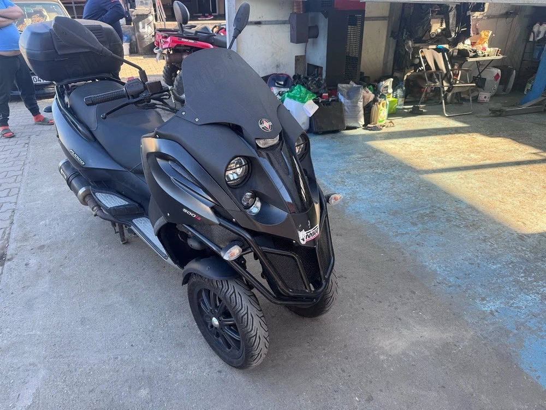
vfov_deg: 56.8
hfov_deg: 71.6
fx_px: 379
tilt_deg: -28.5
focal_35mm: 24
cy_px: 205
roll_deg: +0.6
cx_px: 273
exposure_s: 1/188
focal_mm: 6.76
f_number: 1.78
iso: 80
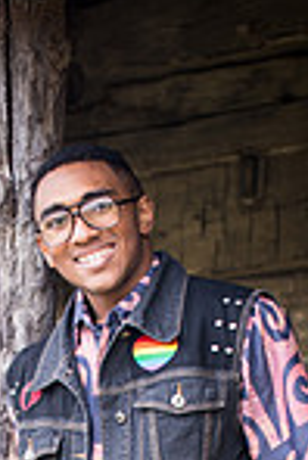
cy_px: 668
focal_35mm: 213
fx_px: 2727
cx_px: 56
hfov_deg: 6.5
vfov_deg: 9.4
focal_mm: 70
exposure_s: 1/40
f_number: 2.8
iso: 200
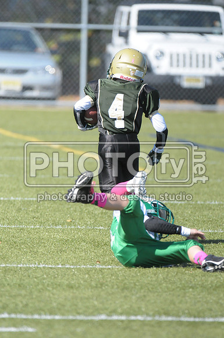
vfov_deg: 4.4
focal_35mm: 465
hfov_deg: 2.9
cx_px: 112
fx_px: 4353
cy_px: 169
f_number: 4
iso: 1600
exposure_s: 1/8000
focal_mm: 310
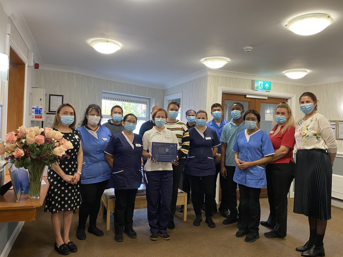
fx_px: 258
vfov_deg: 53.1
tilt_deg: -0.1
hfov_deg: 67.3
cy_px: 128
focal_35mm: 26
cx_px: 172
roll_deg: -1.6
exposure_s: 1/50
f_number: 1.8
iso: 100
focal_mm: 4.25
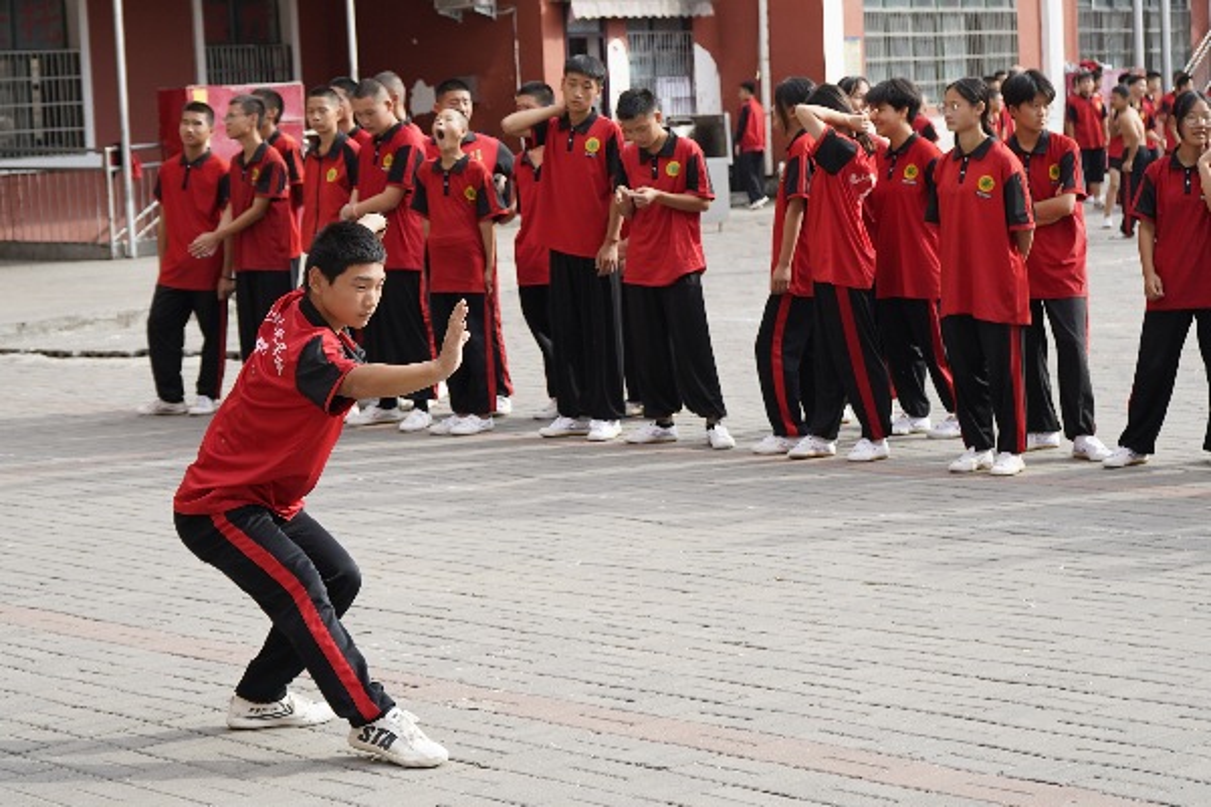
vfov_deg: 25.5
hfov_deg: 37.5
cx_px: 606
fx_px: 1783
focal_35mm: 53
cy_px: 404
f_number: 5
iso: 125
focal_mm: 53
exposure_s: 1/320
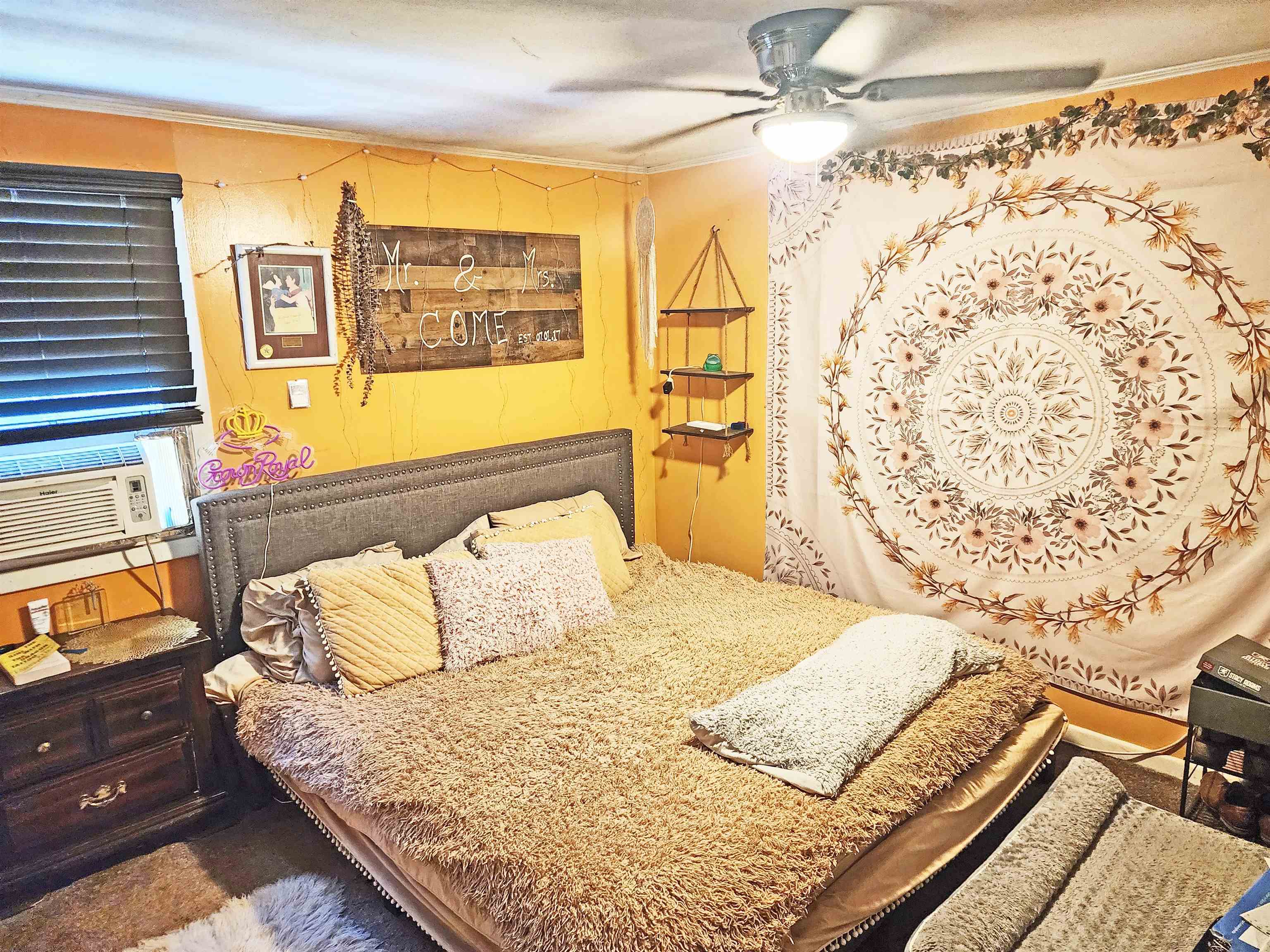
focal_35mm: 23
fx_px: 844
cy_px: 476
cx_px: 635
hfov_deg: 73.9
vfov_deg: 58.9
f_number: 1.8
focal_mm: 6.4
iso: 640
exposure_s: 1/40
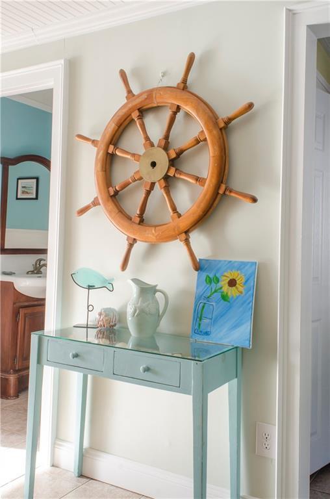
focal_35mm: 36
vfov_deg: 53.2
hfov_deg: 36.7
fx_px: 498
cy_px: 250
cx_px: 165
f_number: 13
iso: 200
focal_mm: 24
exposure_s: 1/6
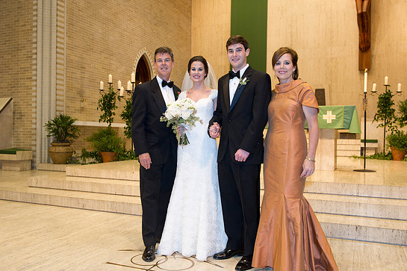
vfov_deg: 39.9
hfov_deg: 57.2
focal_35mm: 33
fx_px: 373
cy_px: 135
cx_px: 207
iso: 1600
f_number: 5
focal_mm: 31
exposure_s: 1/60
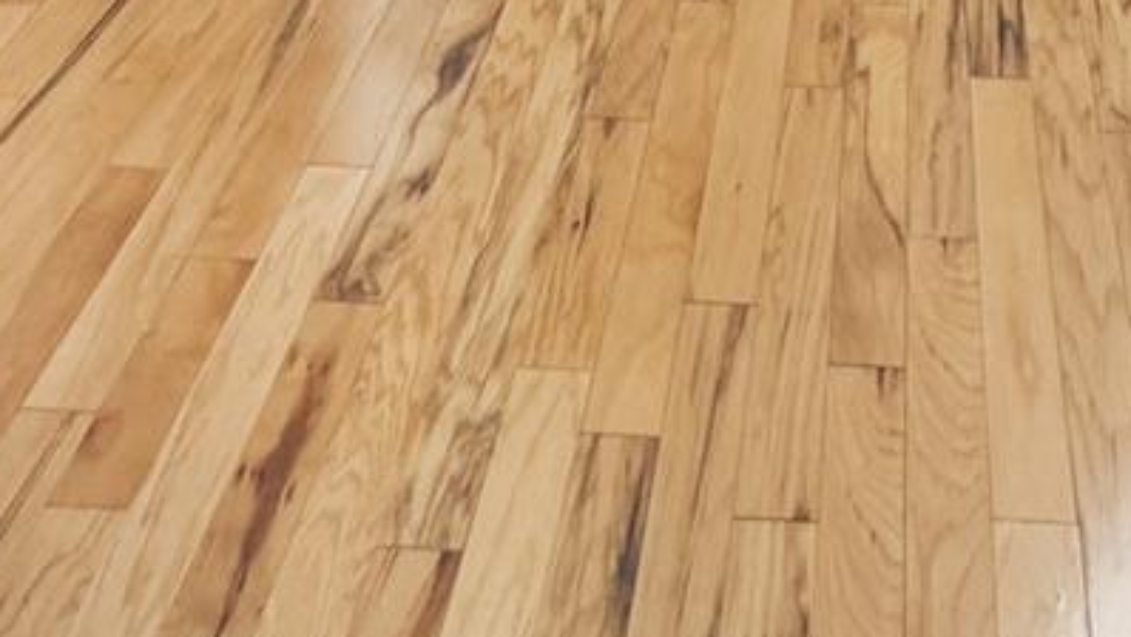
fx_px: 1380
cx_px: 835
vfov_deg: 14.8
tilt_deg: -3.5
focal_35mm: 46
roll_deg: -2.6
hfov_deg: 43.3
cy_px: -913
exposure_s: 1/60
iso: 500
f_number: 2.2
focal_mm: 2.2
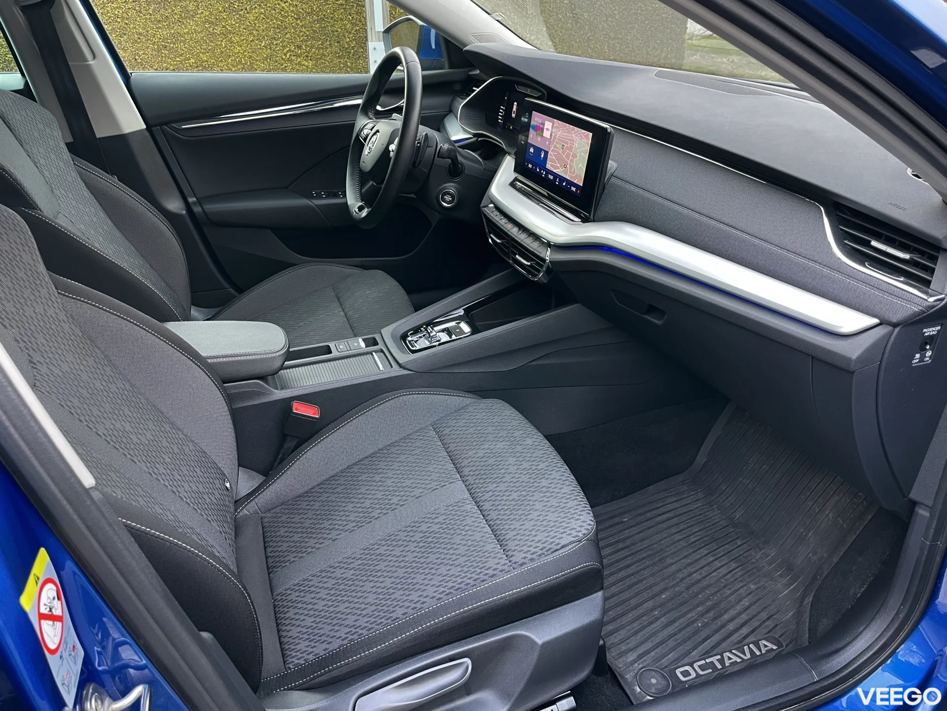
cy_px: 356
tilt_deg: -28.8
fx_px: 711
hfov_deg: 67.3
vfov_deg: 53.1
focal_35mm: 26
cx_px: 474
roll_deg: +0.3
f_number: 1.6
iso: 125
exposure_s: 1/60
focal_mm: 4.2
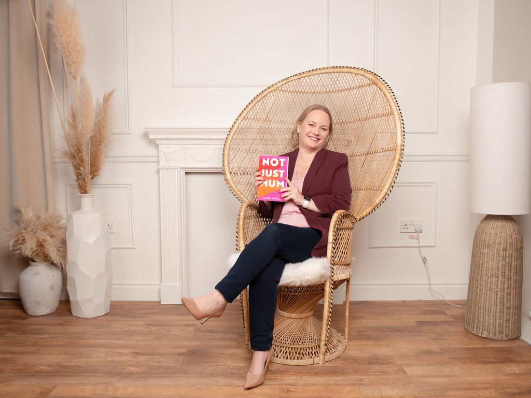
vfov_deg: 46.1
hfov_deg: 59.1
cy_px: 201
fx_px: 468
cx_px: 268
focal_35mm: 31
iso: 160
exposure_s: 1/160
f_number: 5
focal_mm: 27
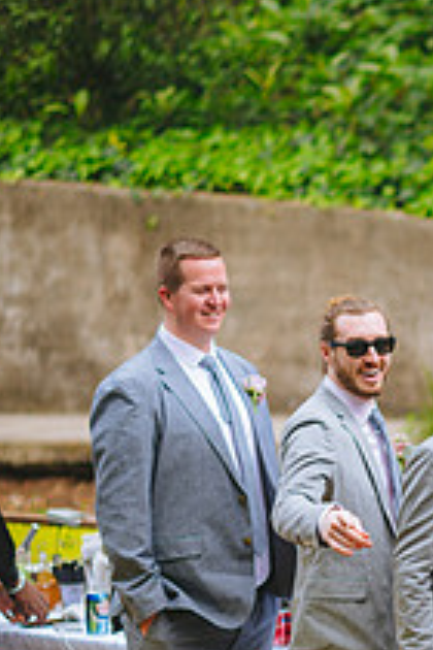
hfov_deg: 5.7
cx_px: 801
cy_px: 548
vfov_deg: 8.7
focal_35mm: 235
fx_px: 4239
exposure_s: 1/2000
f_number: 2
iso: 200
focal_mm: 85
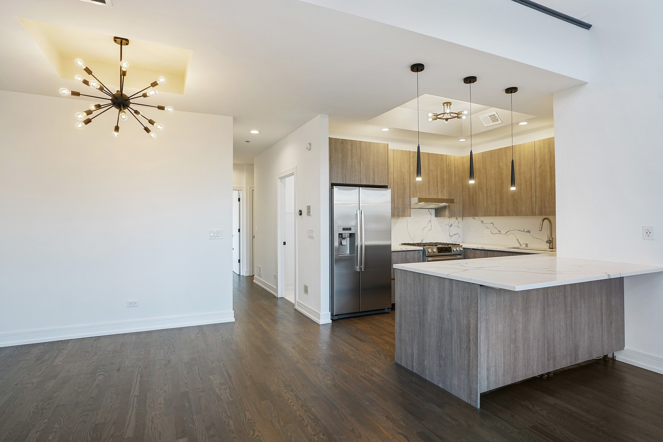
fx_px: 350
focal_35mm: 19
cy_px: 221
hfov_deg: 86.9
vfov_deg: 64.6
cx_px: 332
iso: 200
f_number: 8
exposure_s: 1/6
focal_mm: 19
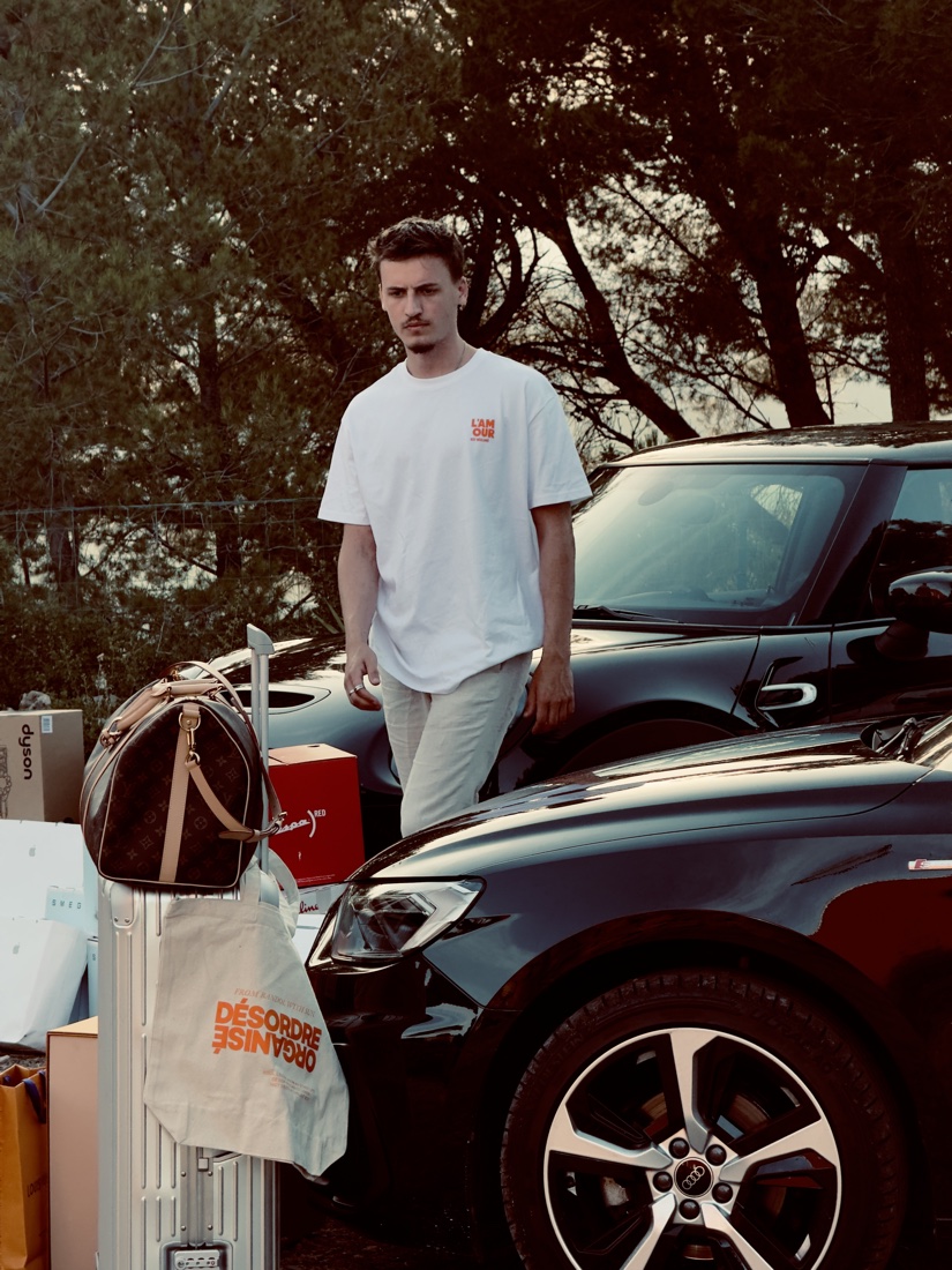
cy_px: 635
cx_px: 476
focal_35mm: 120
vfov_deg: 16.4
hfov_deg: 12.3
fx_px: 4400
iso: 50
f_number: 2.8
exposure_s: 1/133
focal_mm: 15.66
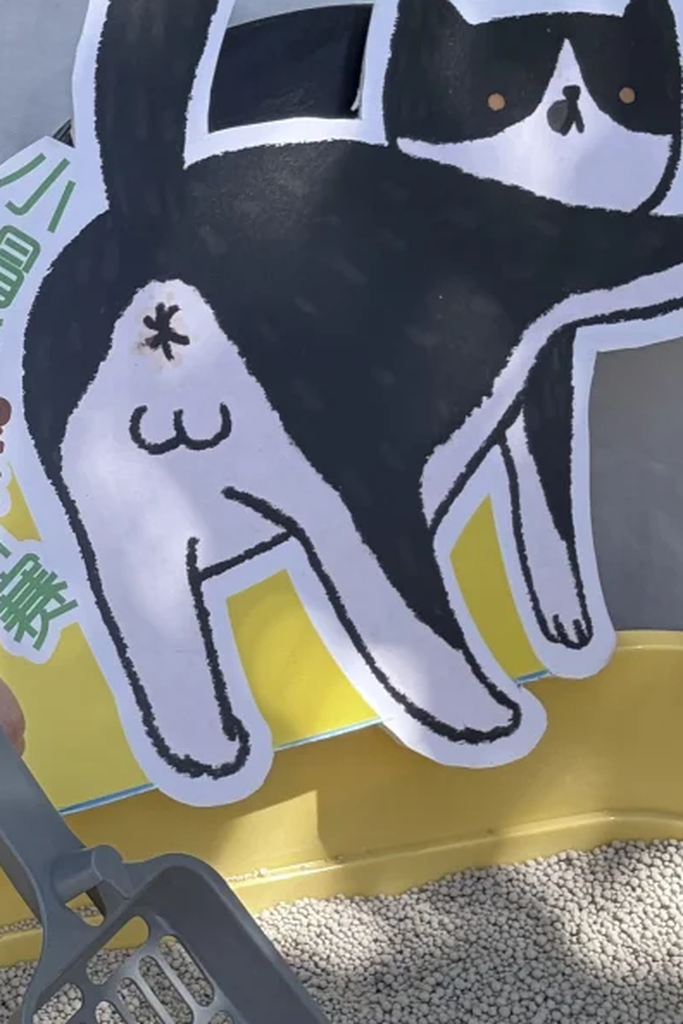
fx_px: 1650
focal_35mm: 58
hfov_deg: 22.6
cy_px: 431
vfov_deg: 34.4
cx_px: 31
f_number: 1.9
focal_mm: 2.69
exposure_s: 1/170
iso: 20
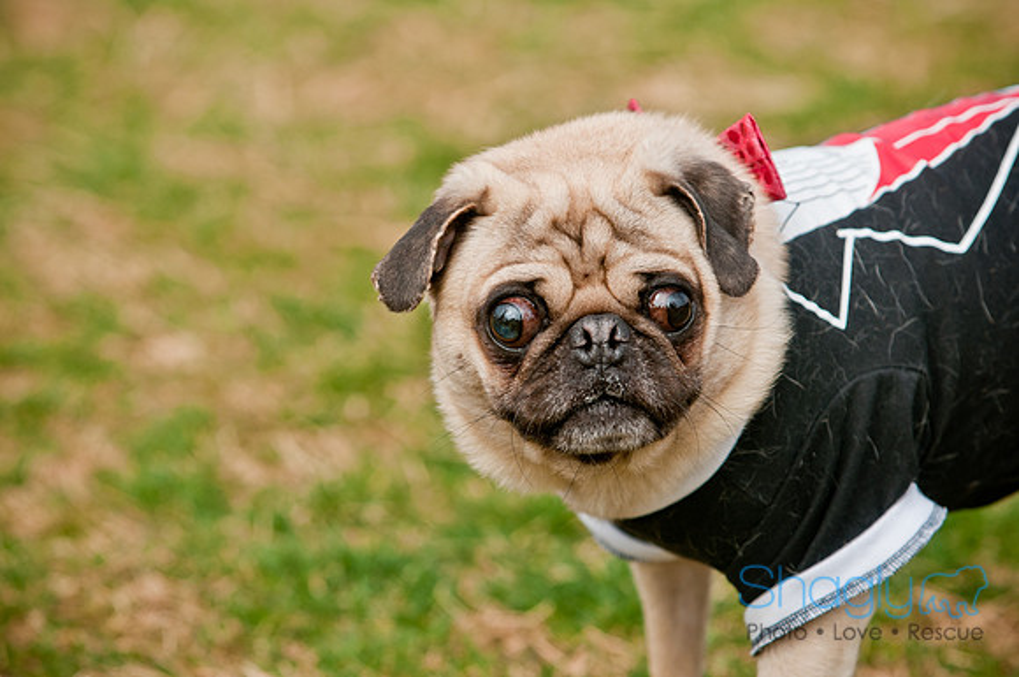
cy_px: 338
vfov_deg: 5.2
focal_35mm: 262
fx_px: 7420
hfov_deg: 7.9
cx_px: 510
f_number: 5
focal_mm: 175
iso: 200
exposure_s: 1/800
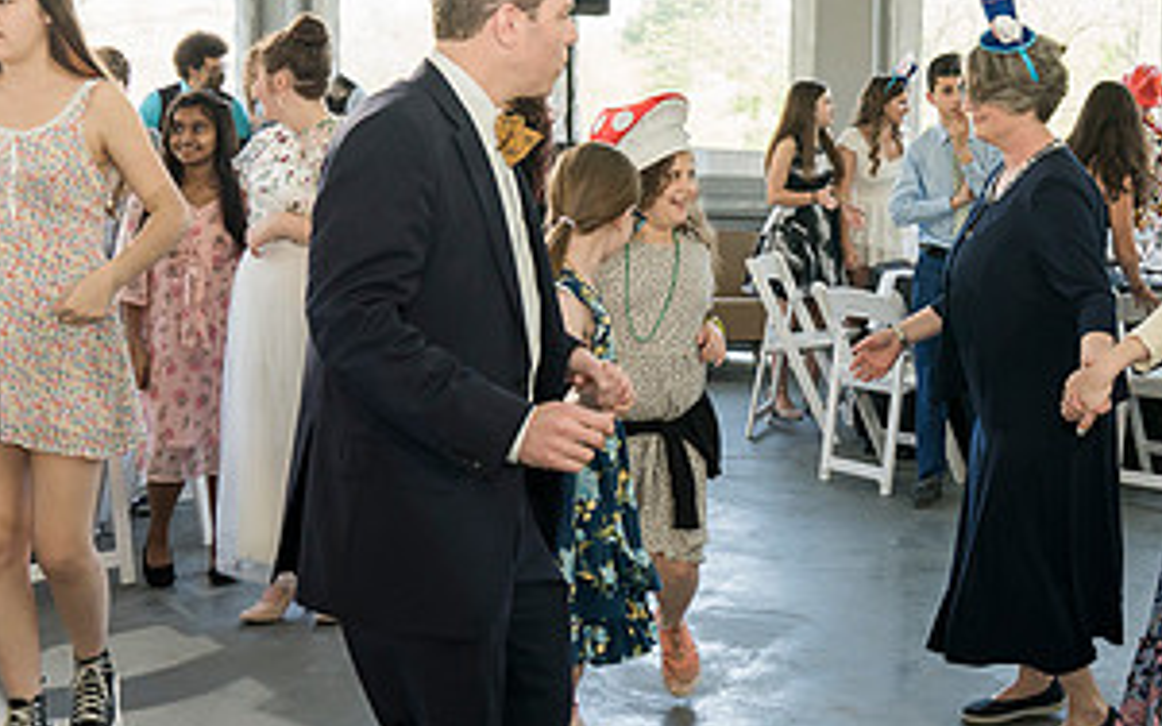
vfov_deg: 23.5
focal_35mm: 55
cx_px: 927
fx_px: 1741
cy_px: 311
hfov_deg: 35.7
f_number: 6.3
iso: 1250
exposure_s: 1/160
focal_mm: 28
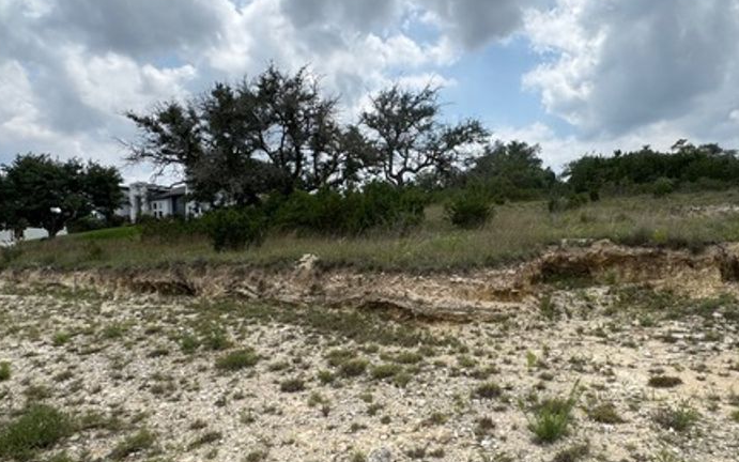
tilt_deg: -1.6
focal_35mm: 22
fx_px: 443
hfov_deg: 79.0
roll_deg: +0.8
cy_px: 262
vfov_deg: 54.9
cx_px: 433
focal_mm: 2.22
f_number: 2.2
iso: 50
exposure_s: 1/1567
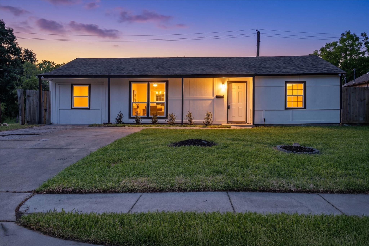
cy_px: 123
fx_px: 307
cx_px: 184
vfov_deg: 43.6
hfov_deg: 61.9
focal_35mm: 30
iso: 125
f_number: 8
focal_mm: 20
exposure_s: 1/125
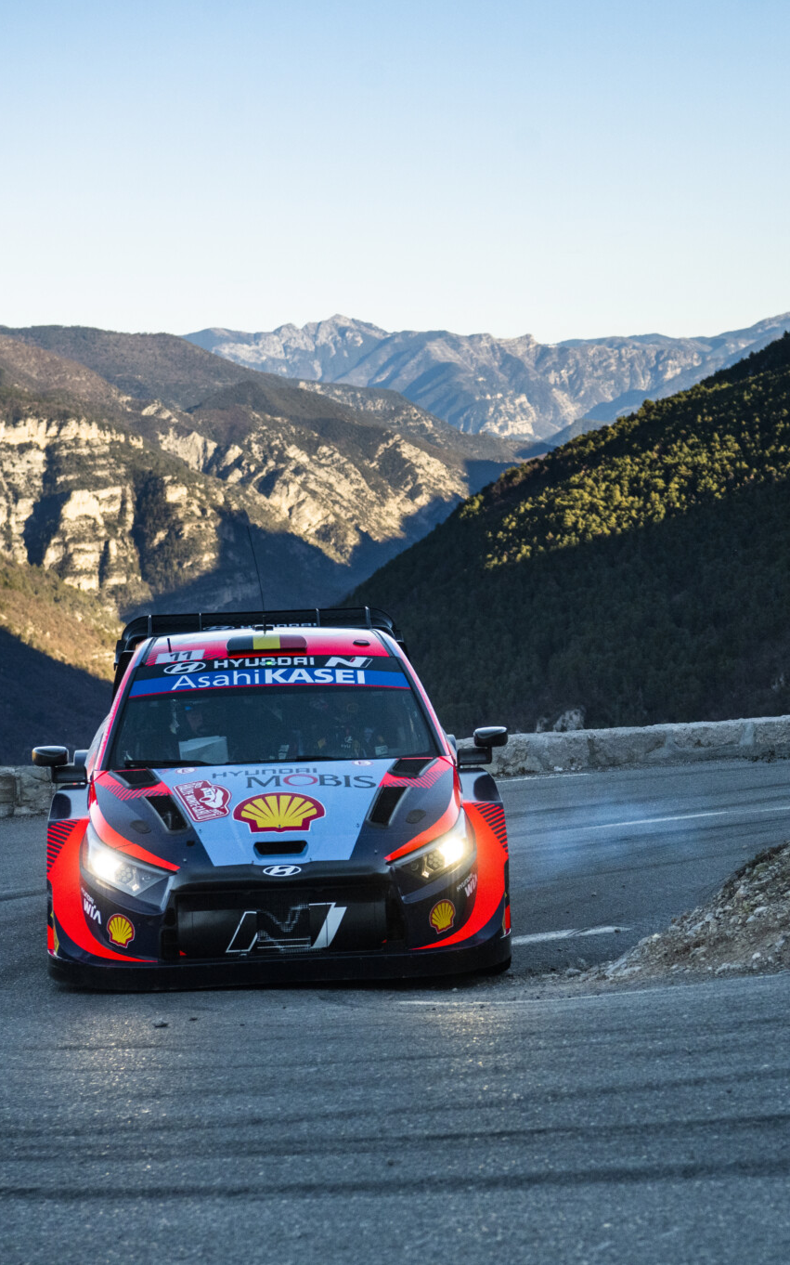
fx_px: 3273
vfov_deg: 21.9
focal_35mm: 95
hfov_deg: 13.7
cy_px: 633
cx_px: 537
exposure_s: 1/3200
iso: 1000
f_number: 5
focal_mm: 62
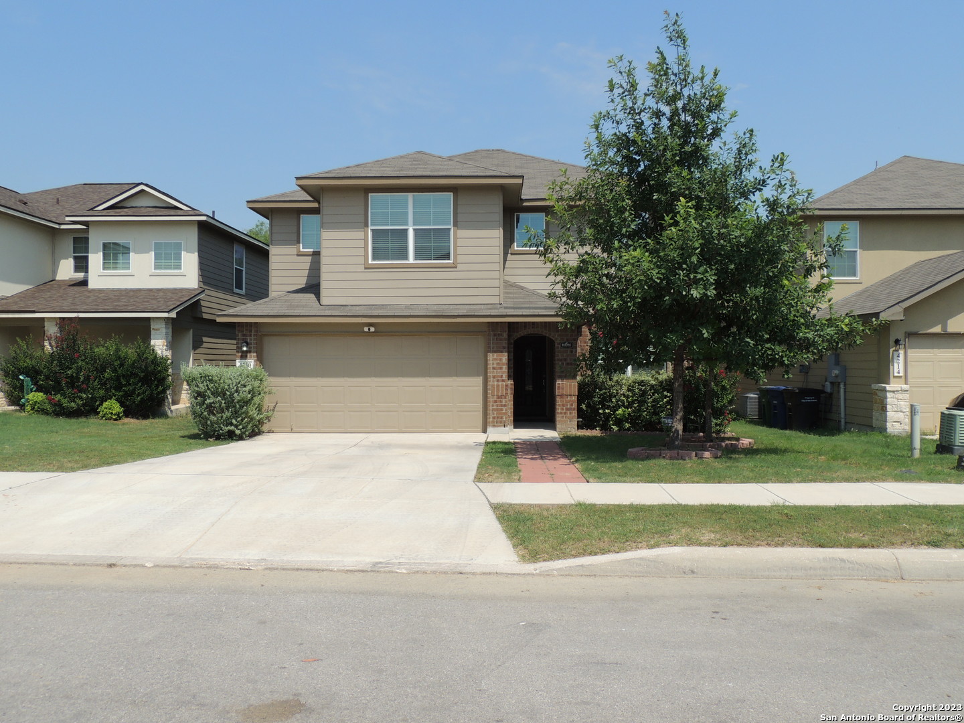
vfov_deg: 49.7
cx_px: 482
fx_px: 780
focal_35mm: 28
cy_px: 362
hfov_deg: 63.4
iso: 100
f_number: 3.4
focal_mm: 4.9
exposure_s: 1/1250
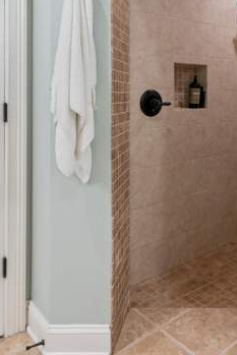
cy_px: 85
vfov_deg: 51.9
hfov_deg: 36.5
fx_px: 345
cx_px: 193
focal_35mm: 35
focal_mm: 17
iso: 250
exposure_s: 1/5
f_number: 8
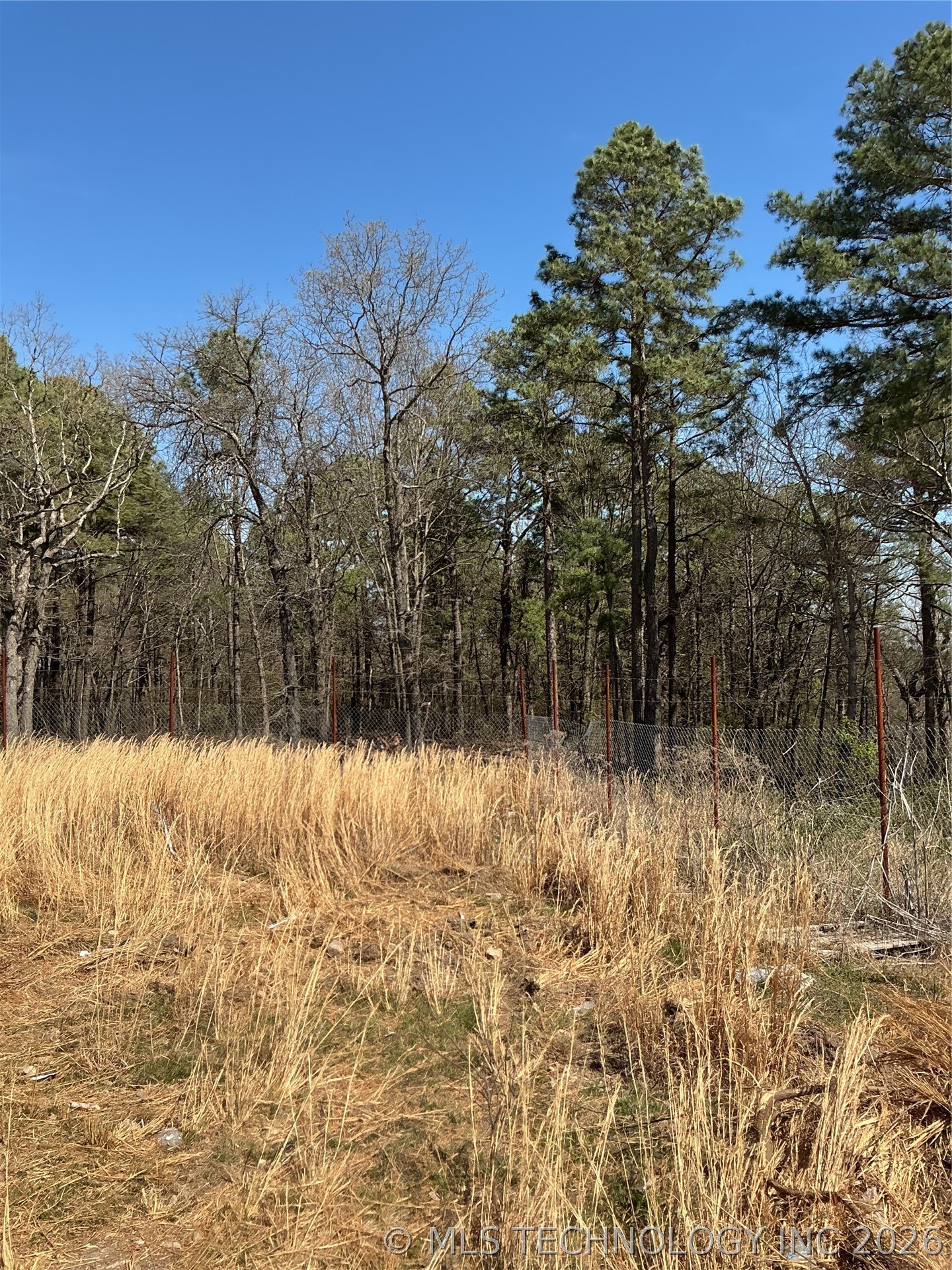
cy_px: 635
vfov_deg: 61.7
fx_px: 1063
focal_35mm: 29
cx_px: 476
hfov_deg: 48.2
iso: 25
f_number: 1.8
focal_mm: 3
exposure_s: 1/1675
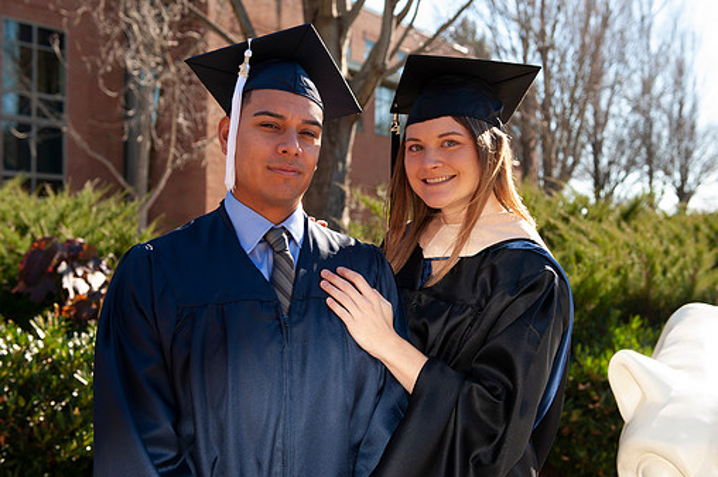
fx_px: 957
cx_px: 370
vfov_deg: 28.0
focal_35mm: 48
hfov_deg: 41.1
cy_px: 223
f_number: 4.5
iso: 100
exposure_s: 1/250
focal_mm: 42
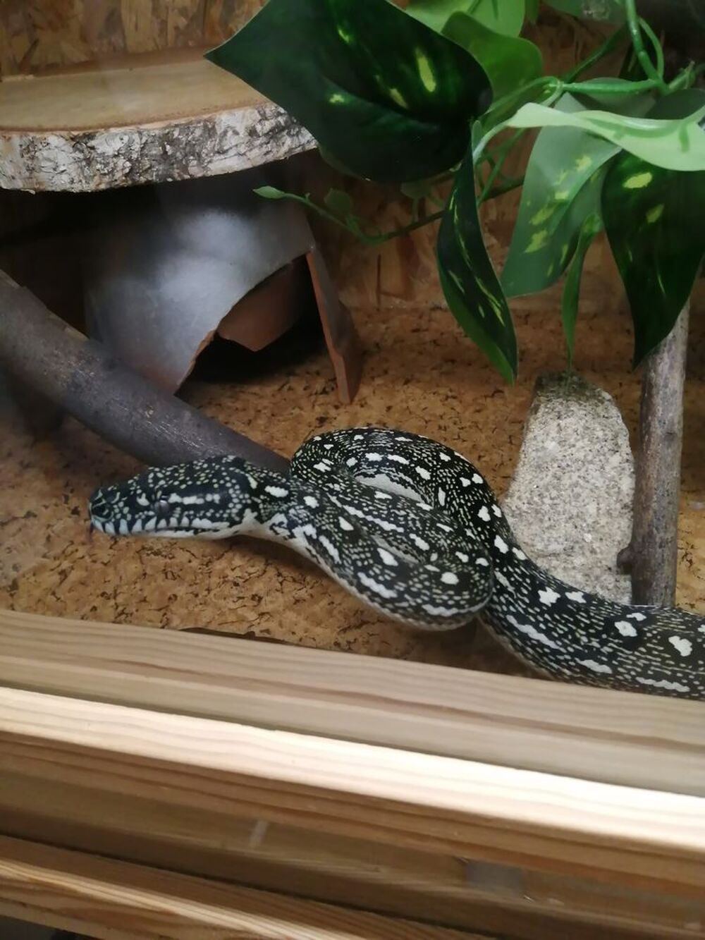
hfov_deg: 53.1
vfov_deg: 67.3
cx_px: 352
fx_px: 706
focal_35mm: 26
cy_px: 470
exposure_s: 1/100
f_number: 1.8
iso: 320
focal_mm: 3.6
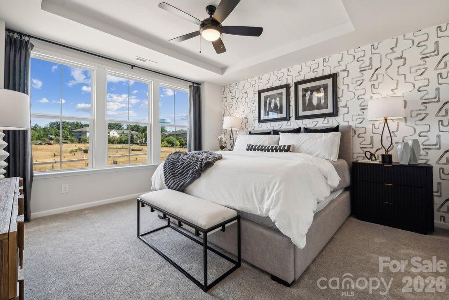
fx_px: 175
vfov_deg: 81.2
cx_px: 224
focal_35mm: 14
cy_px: 150
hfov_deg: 104.2
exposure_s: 1/100
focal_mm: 14
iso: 160
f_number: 7.1
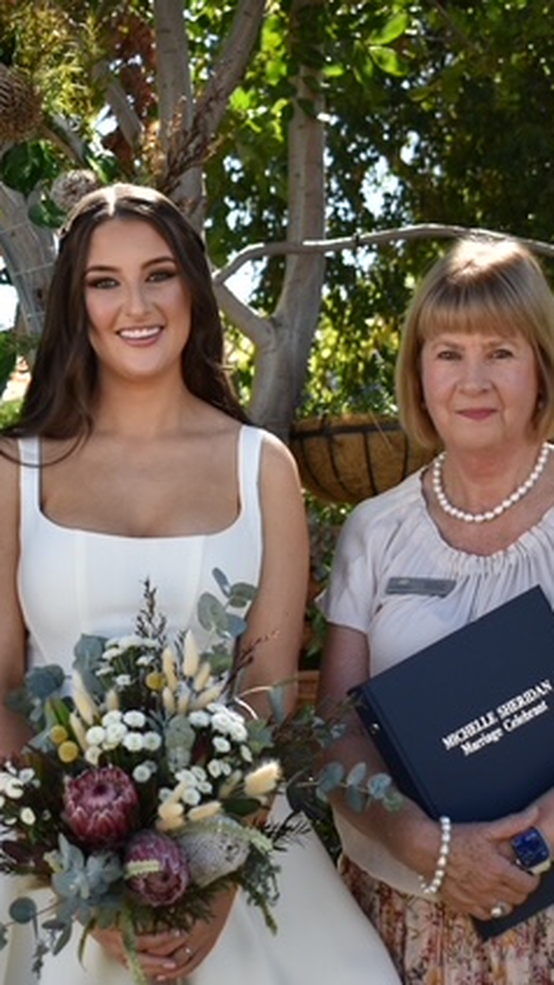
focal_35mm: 74
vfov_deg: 28.7
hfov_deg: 16.3
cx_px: 119
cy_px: 496
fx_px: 1927
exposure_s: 1/640
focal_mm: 31
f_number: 4.2
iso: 280
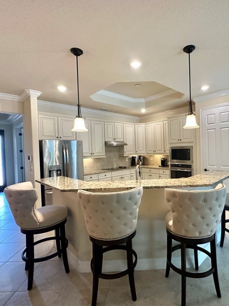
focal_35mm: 19
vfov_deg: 84.7
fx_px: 168
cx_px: 142
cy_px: 154
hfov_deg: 67.7
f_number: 2.2
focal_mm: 2.22
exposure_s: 1/120
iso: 320
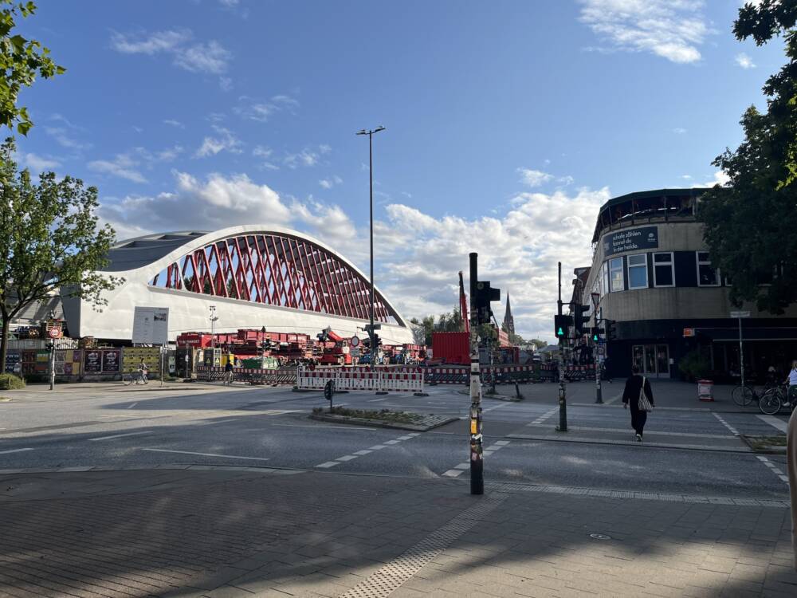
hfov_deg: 67.3
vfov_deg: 53.1
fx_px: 599
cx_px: 398
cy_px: 299
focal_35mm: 26
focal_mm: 5.1
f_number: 1.6
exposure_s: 1/5076
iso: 50
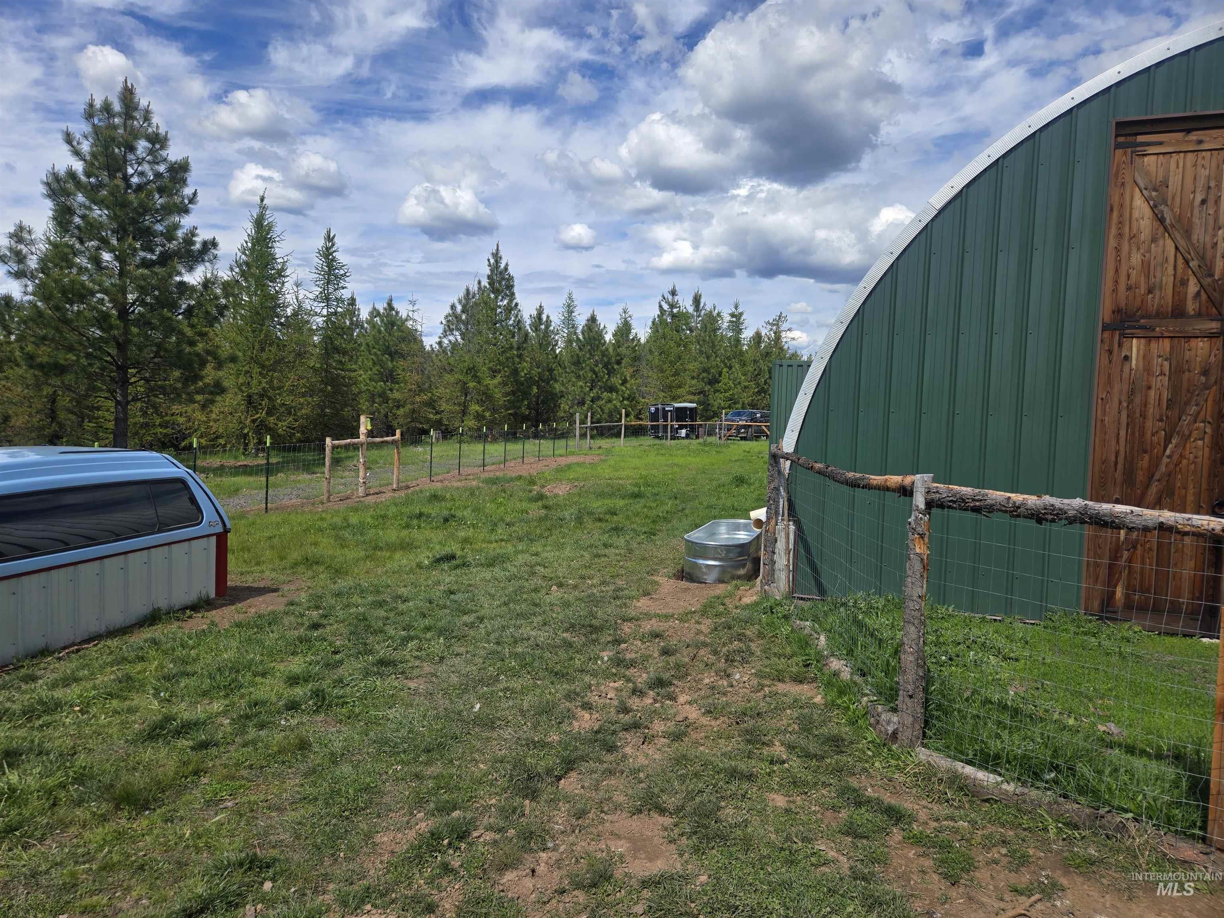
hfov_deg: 73.9
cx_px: 612
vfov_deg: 58.9
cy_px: 459
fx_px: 813
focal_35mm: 23
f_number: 1.8
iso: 25
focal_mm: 5.4
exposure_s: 1/1723
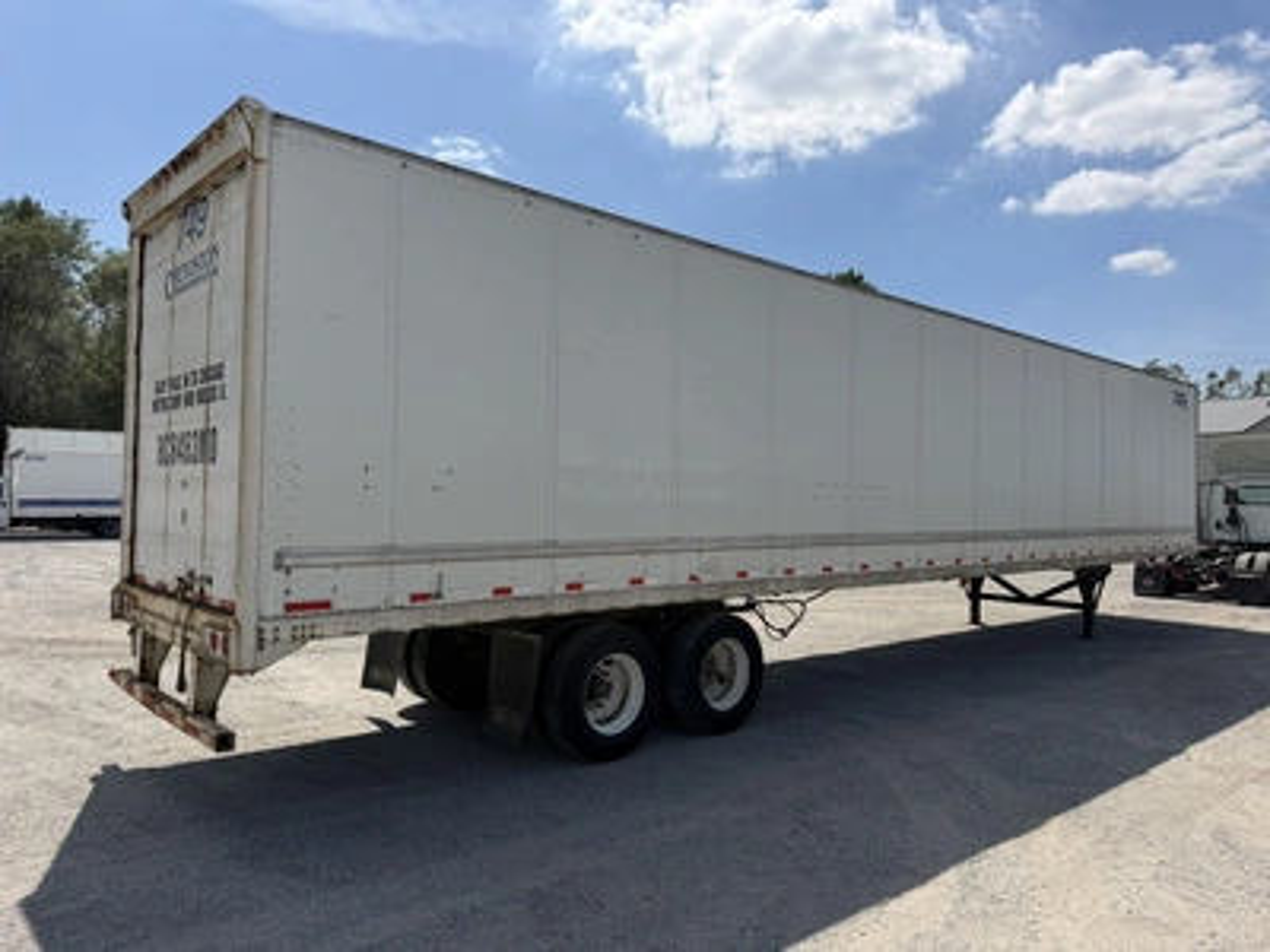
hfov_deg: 71.6
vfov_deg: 56.8
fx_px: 881
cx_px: 635
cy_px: 476
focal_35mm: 24
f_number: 1.78
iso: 80
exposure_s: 1/6711
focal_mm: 6.76
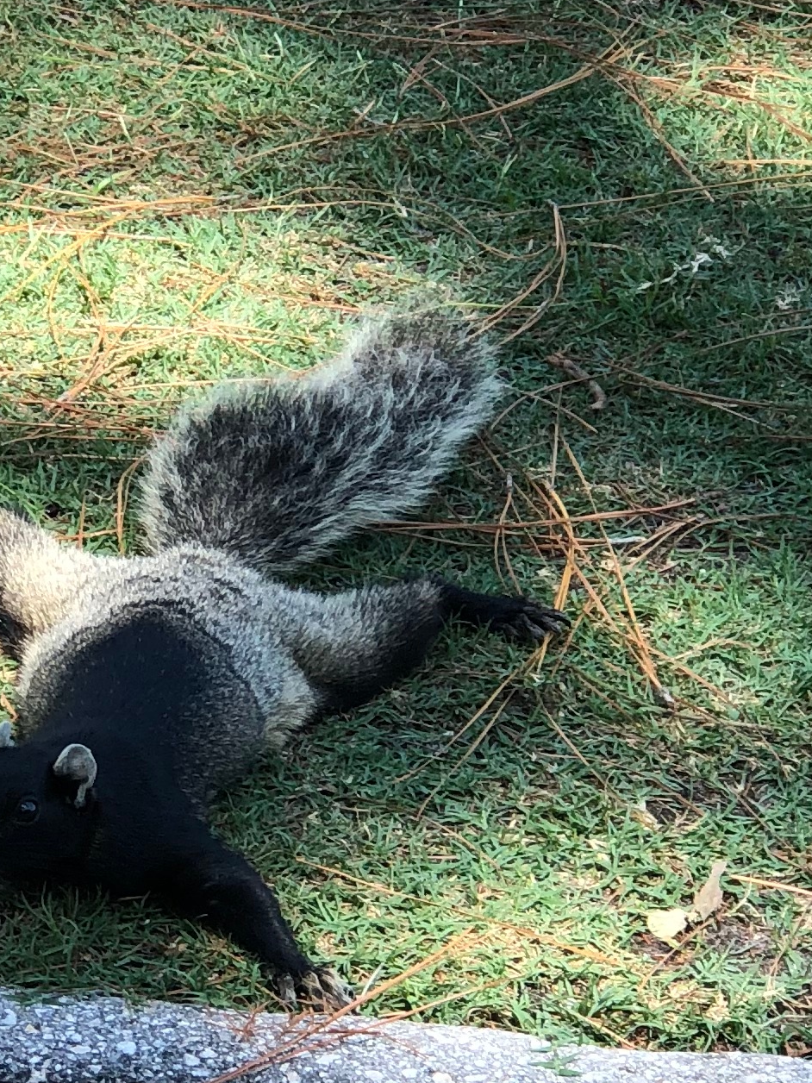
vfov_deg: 10.8
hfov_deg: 8.1
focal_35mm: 183
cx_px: -15
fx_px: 5724
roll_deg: -1.9
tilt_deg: -24.9
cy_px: 733
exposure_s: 1/152
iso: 20
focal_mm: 6.6
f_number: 2.8
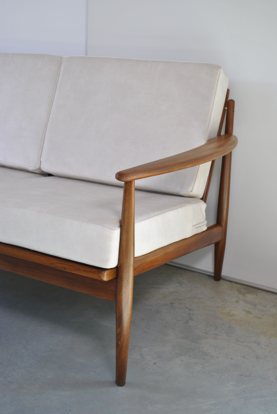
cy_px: 207
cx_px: 138
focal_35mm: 48
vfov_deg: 41.1
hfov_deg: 28.2
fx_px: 552
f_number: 5.6
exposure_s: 1/50
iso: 100
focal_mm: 32
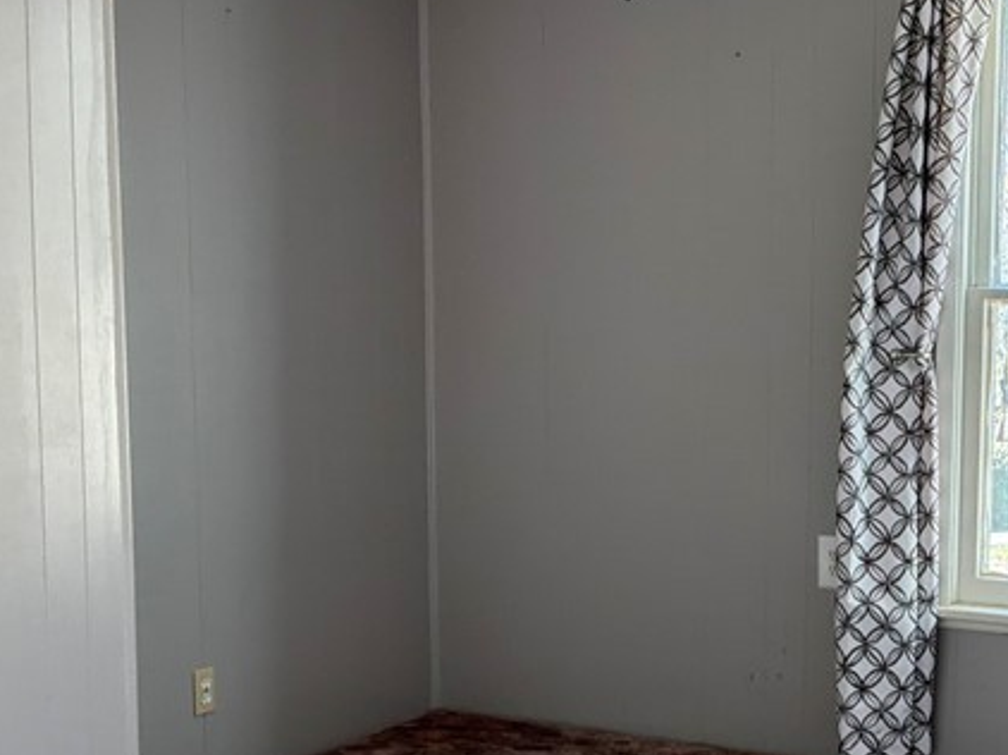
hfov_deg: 28.1
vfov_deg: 21.5
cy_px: 504
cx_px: 786
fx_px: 1979
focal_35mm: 68
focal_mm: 3
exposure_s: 1/60
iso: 50
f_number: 1.8
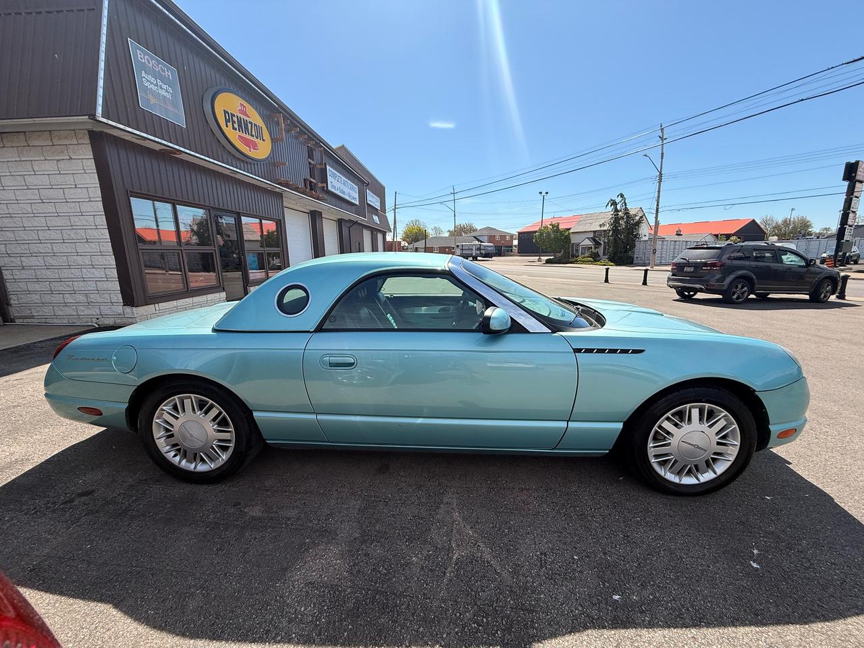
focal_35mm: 14
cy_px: 324
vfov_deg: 85.7
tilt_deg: -11.7
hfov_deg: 102.1
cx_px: 432
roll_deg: +1.3
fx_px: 349
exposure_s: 1/2092
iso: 50
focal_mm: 2.22
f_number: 2.2
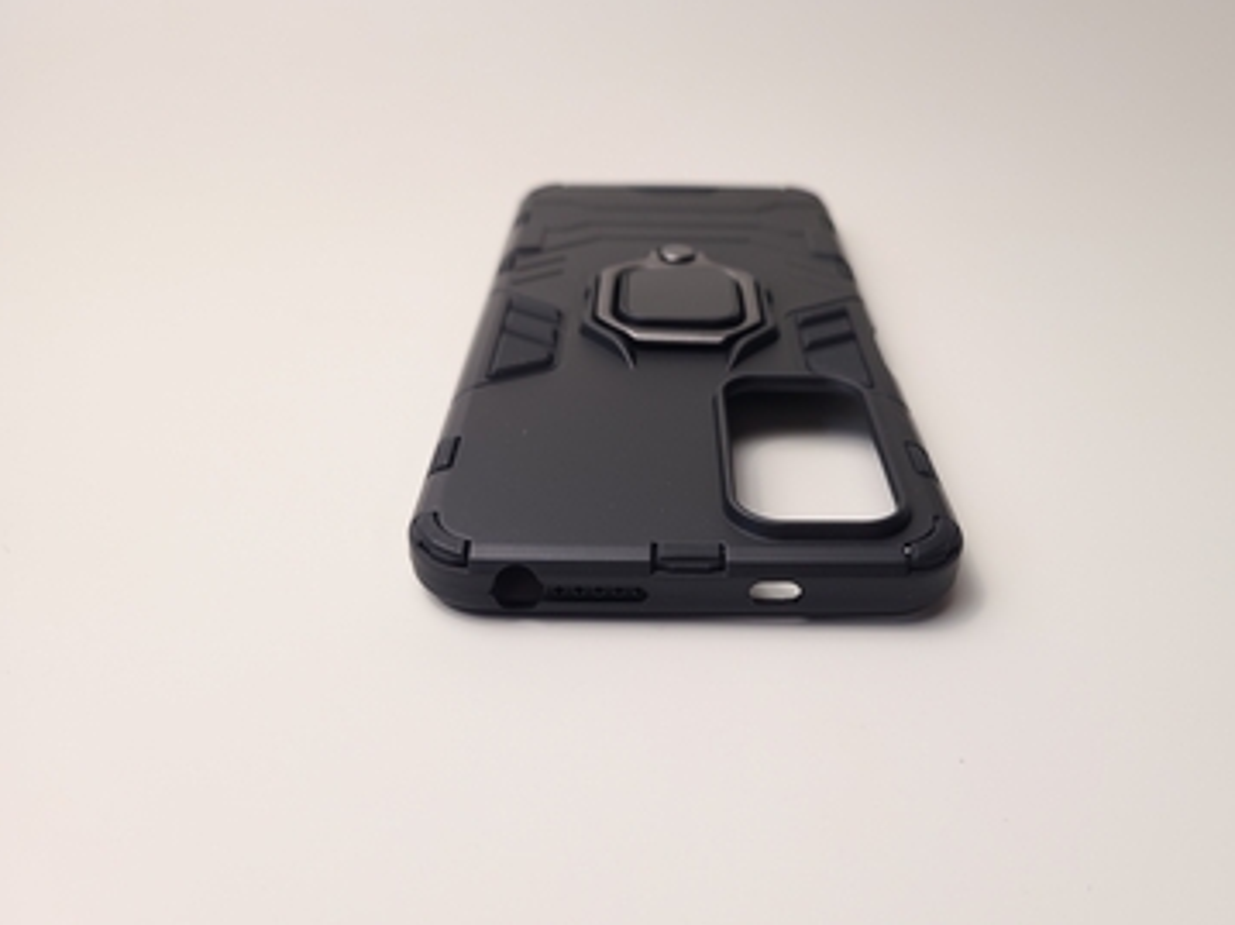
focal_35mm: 29
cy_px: 454
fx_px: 1034
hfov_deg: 61.6
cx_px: 678
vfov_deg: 48.2
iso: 64
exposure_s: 1/100
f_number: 1.8
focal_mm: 5.4
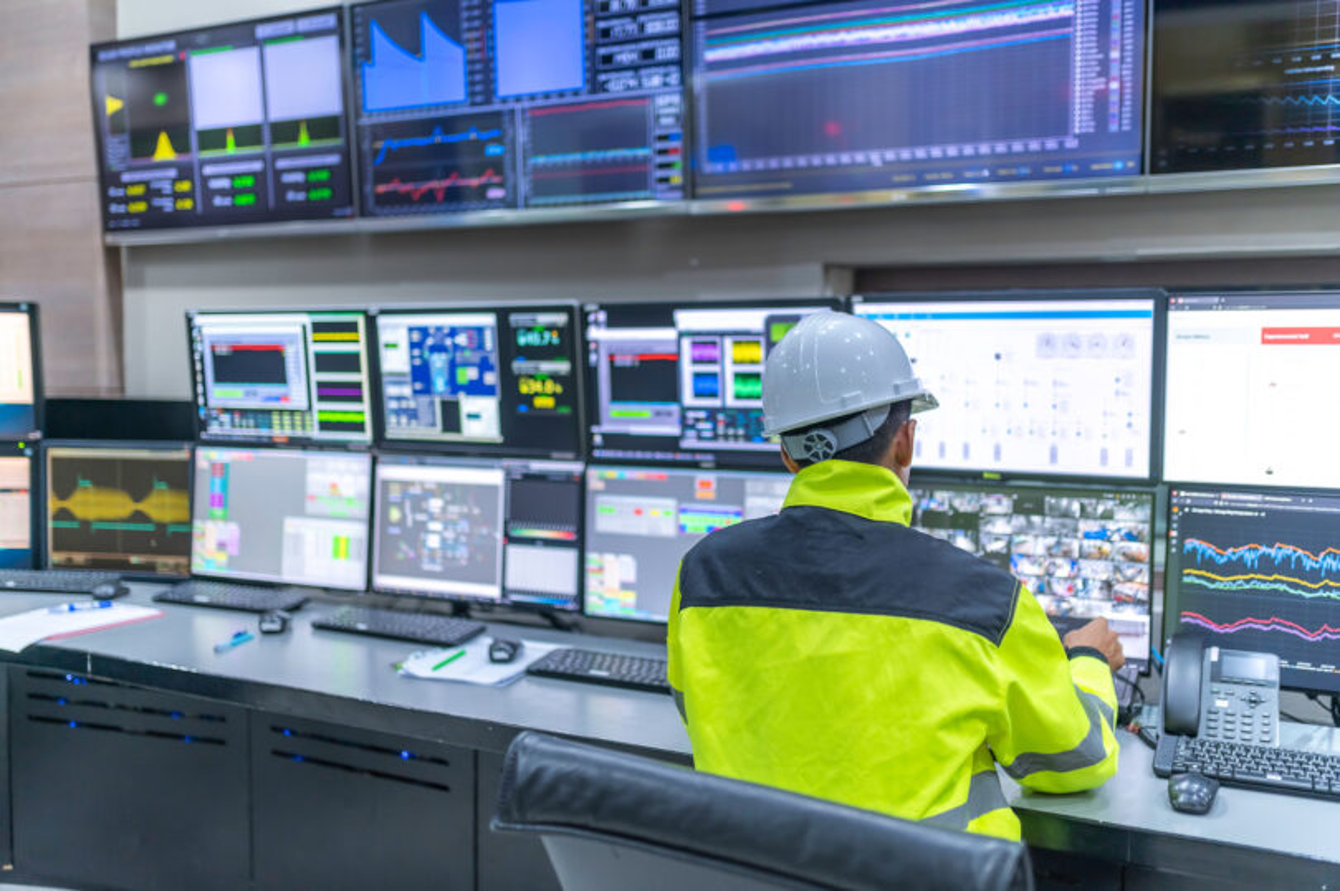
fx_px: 1302
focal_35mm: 35
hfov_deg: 54.5
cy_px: 446
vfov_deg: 37.8
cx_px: 670
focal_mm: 35
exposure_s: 1/160
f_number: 1.4
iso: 500
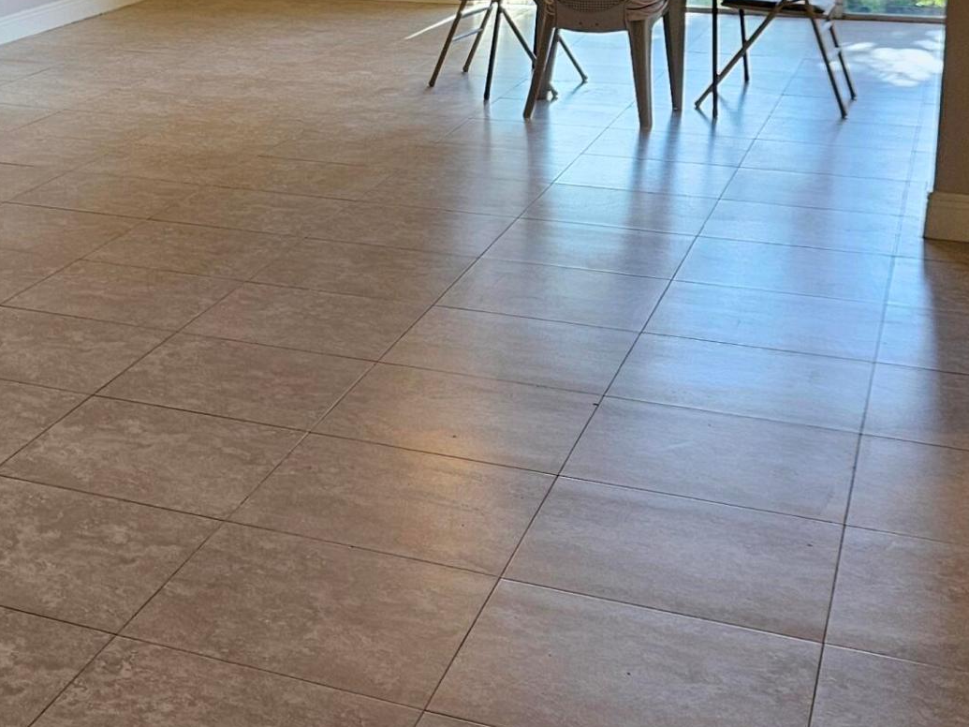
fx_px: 1791
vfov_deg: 22.4
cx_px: -71
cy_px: 72
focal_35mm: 64
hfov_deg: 27.9
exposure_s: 1/120
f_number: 1.8
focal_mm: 5.4
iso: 100
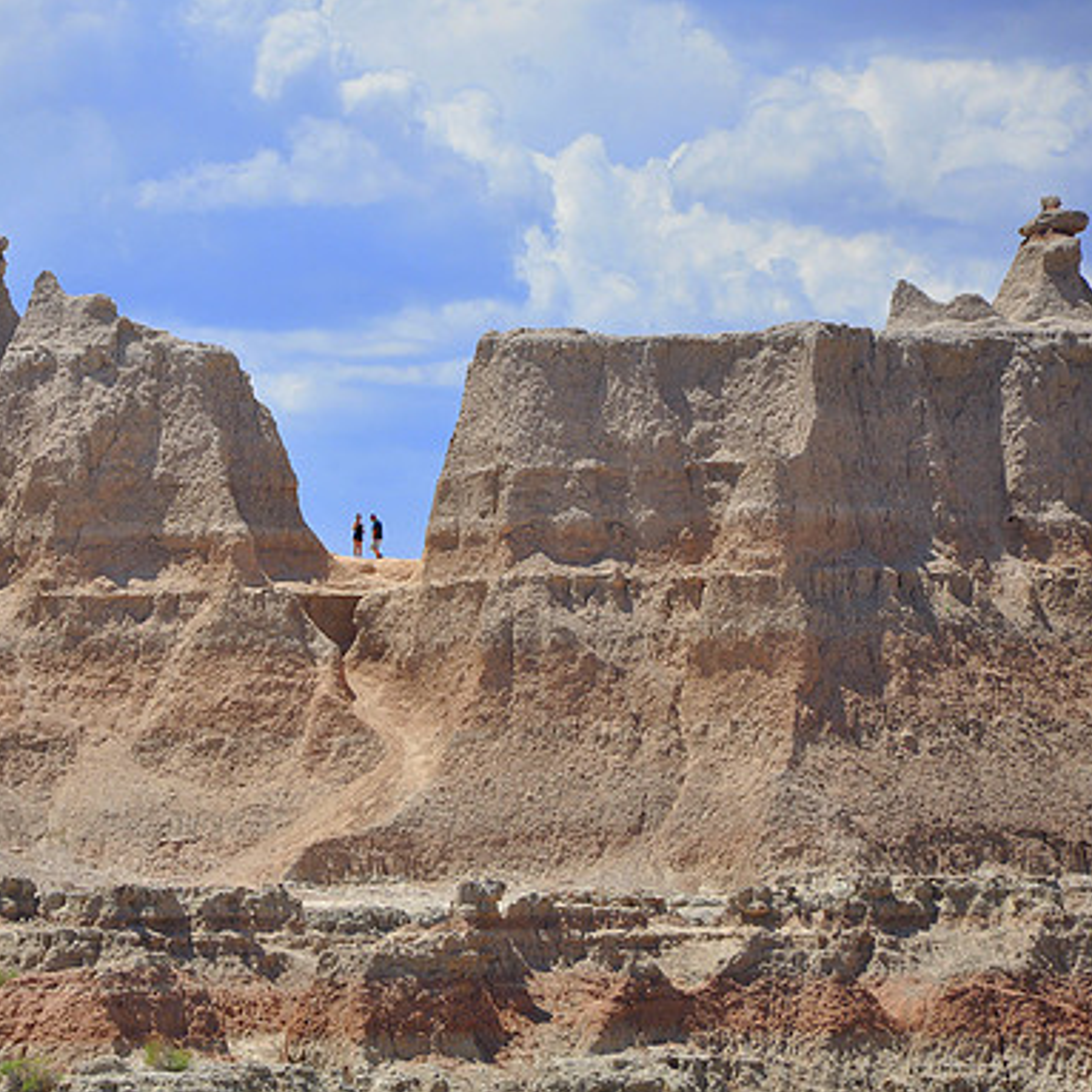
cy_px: 546
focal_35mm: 203
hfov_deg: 8.6
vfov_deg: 8.6
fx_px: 7232
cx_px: 345
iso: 200
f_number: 6.3
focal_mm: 105
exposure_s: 1/640
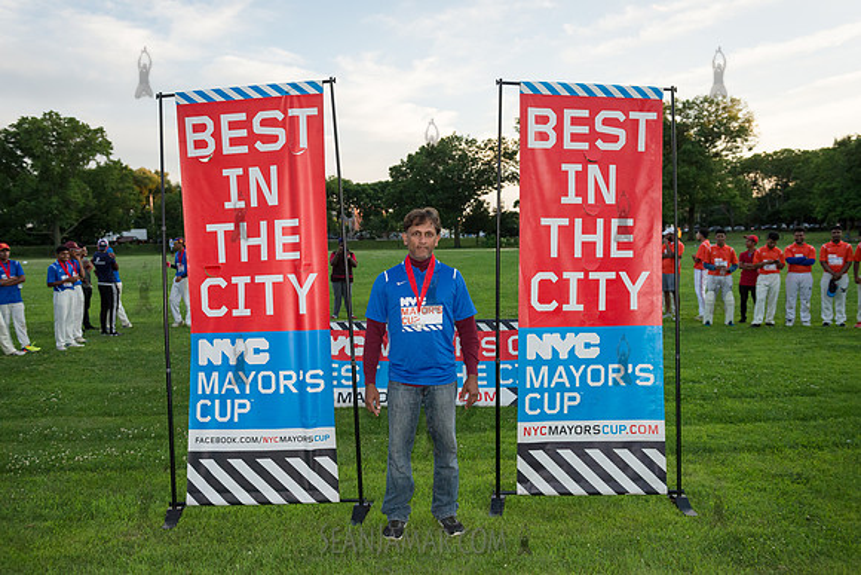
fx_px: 742
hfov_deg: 60.3
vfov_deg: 42.3
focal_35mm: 31
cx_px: 430
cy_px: 288
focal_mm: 31
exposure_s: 1/2000
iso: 1600
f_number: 4
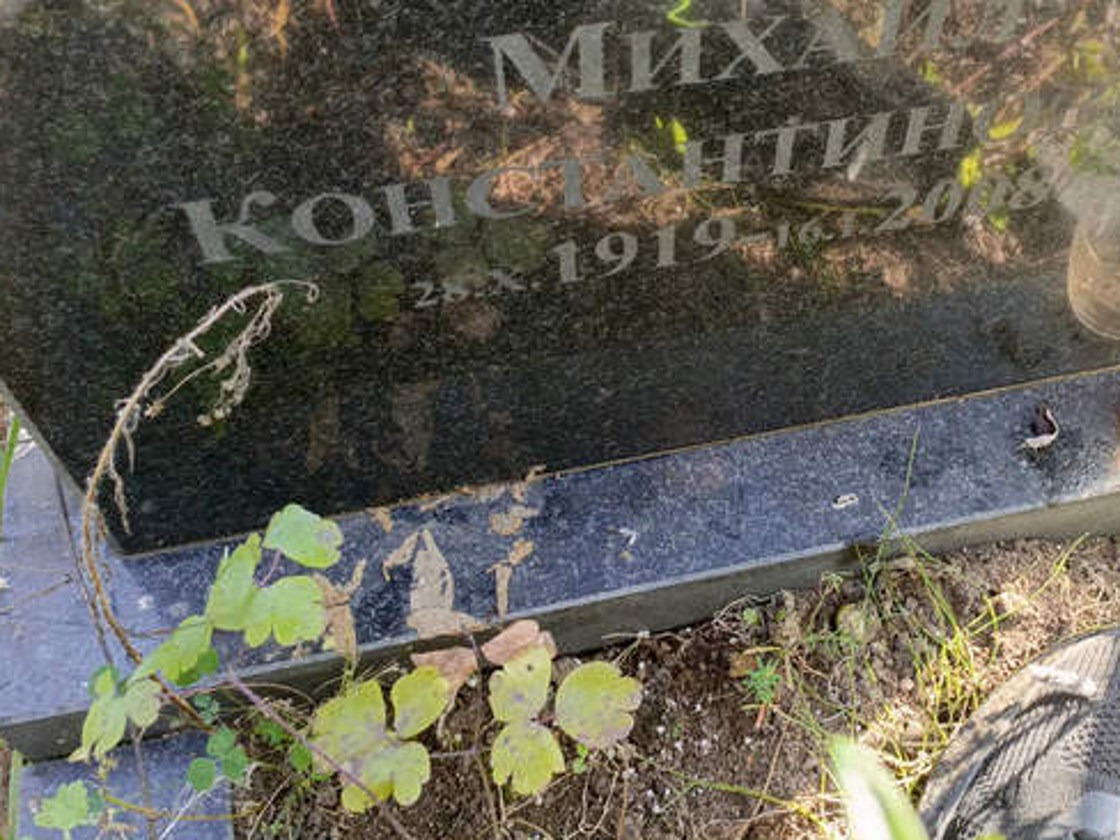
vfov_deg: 34.0
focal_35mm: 41
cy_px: 156
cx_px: 730
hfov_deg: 45.2
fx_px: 1327
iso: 228
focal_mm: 4.76
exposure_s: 1/100
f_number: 1.69
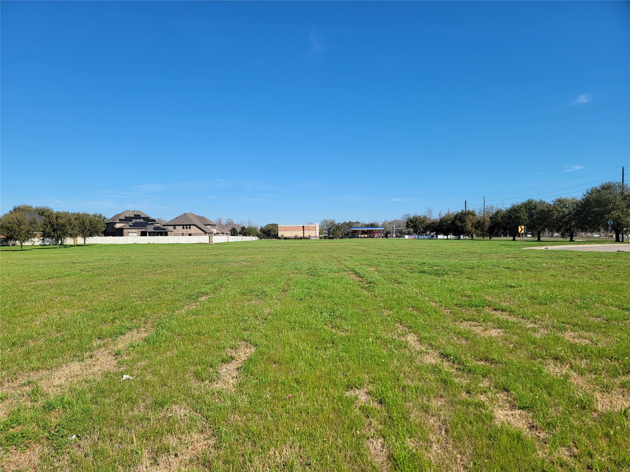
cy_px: 236
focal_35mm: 24
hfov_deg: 71.6
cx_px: 315
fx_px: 437
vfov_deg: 56.8
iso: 16
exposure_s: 1/1314
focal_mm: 6.7
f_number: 1.8
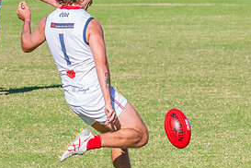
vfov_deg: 1.9
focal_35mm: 706
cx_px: 100
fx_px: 4922
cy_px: 102
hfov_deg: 2.9
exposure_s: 1/1600
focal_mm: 240
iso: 1600
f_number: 14
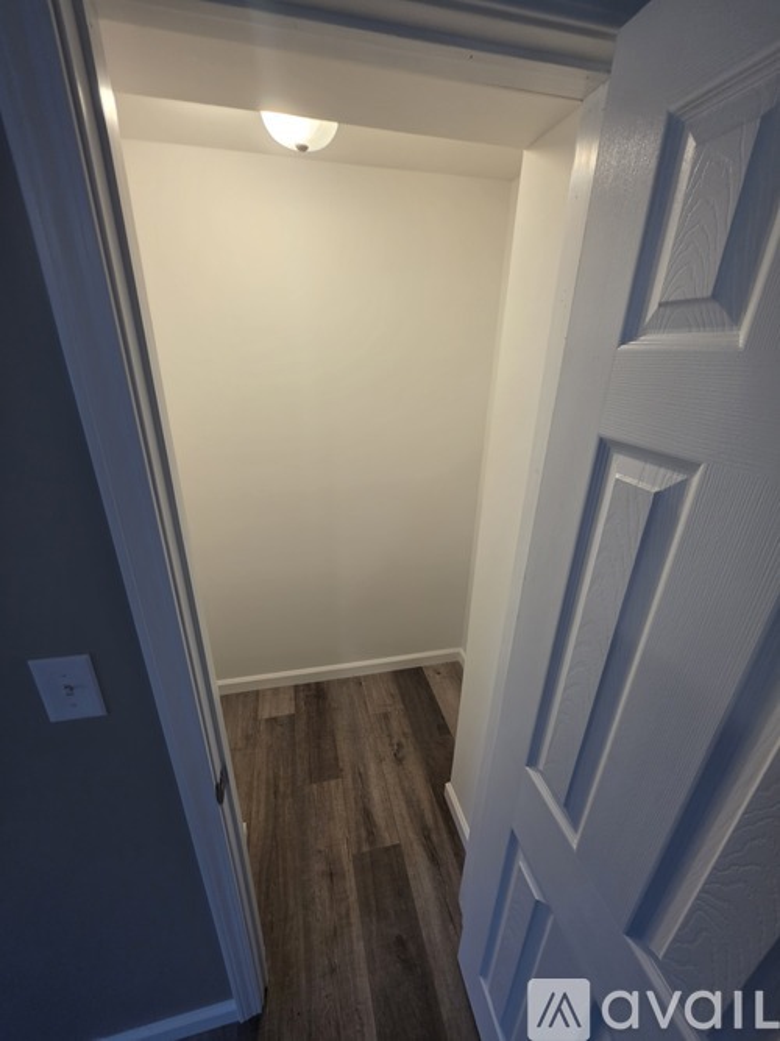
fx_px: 391
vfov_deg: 106.2
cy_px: 520
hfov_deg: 89.9
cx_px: 390
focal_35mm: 13
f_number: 1.9
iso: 160
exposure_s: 1/60
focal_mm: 2.2
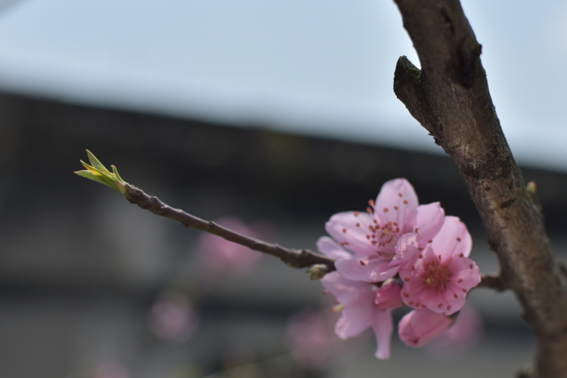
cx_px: 287
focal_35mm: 72
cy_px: 187
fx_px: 1129
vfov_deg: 19.0
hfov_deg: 28.2
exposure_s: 1/4000
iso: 110
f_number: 3.5
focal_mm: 35
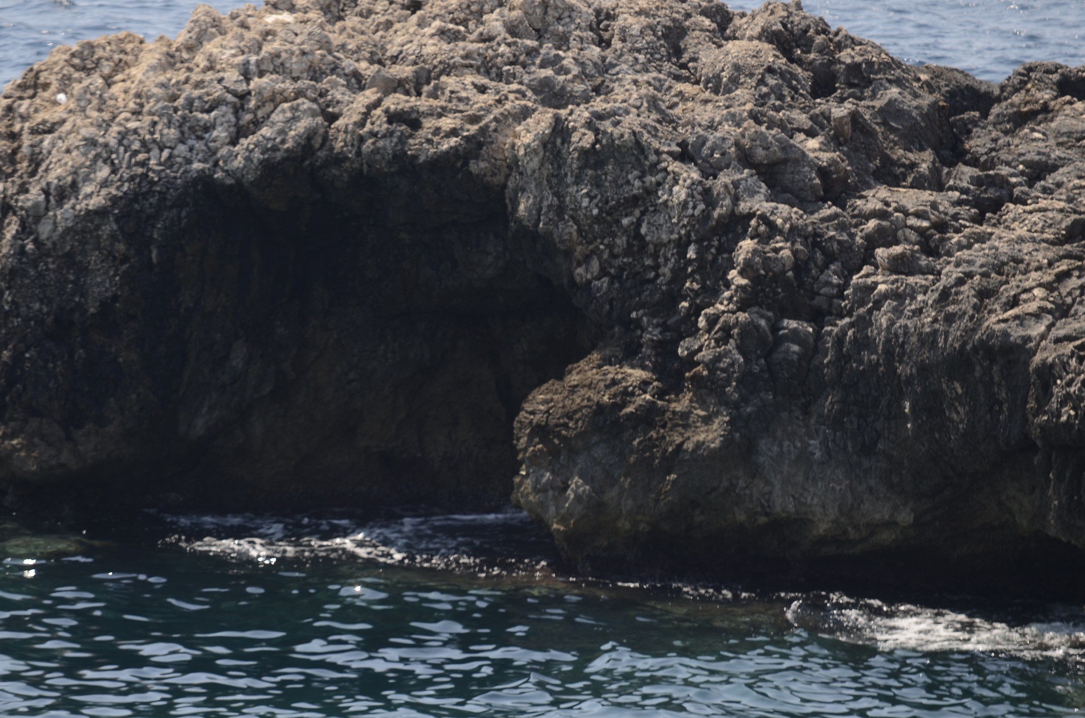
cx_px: 477
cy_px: 398
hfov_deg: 4.1
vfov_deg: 2.7
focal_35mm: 509
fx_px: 15307
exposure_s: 1/60
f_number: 7.1
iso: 200
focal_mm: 300
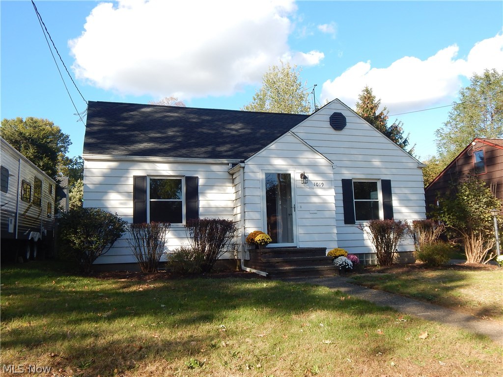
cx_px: 252
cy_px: 188
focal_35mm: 31
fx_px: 450
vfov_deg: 45.4
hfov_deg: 58.4
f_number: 3.2
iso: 125
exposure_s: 1/500
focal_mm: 5.6
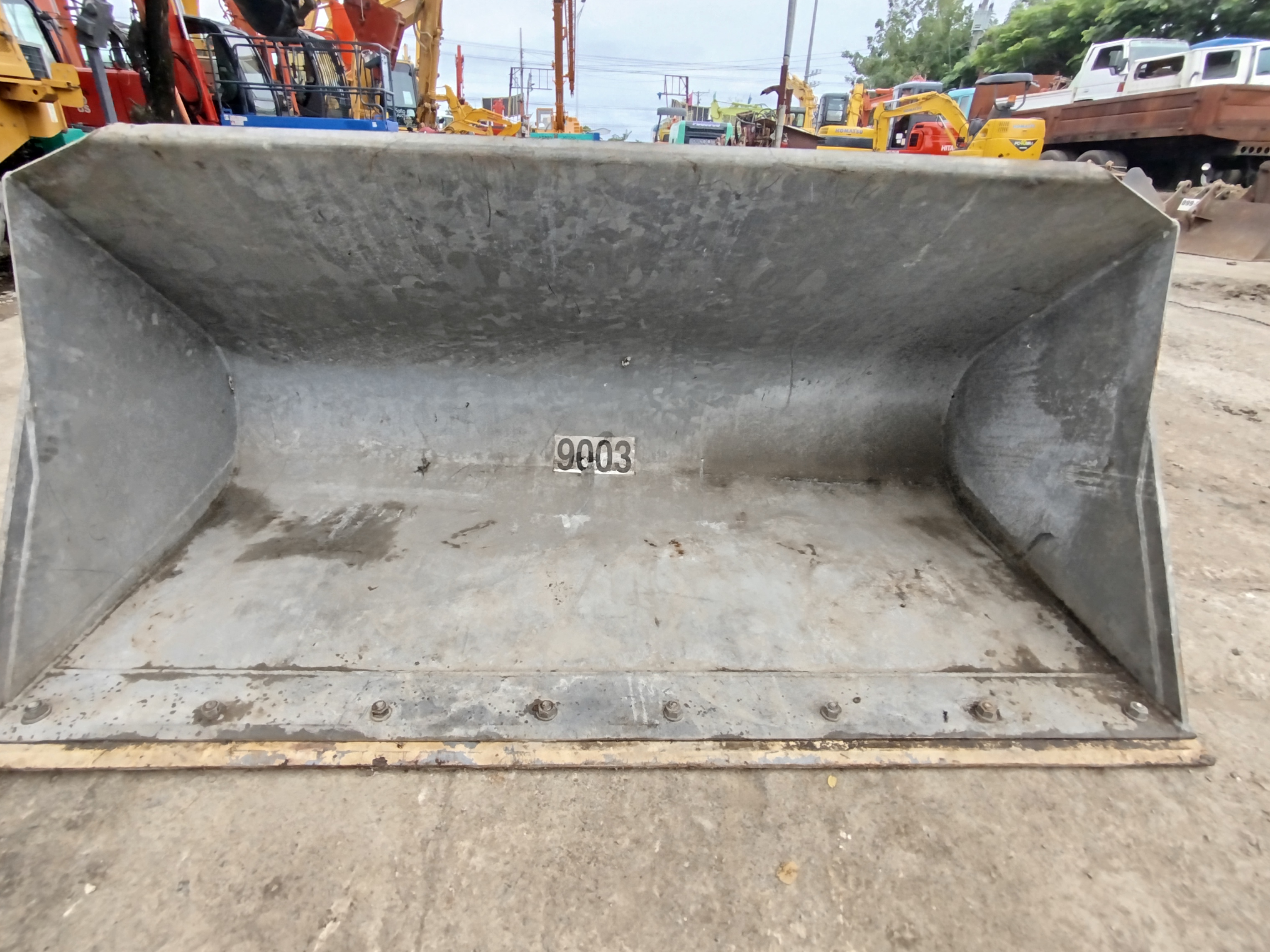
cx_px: 619
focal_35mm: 16
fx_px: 587
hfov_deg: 94.5
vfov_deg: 78.1
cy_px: 463
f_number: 2.2
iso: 50
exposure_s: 1/710
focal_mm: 1.65
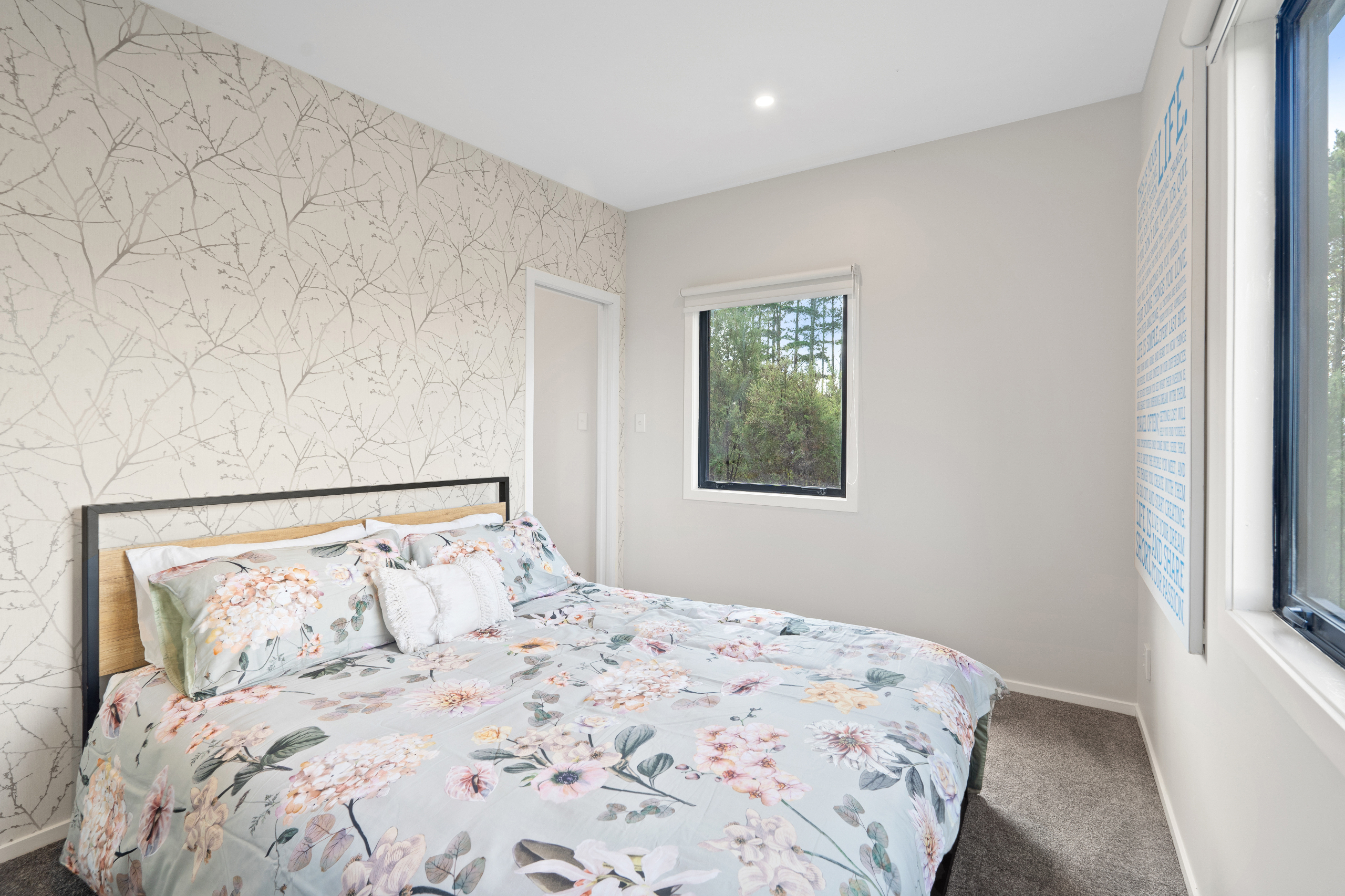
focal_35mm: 16
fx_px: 598
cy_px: 448
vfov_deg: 73.7
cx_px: 672
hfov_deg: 96.7
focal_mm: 16
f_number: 8
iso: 200
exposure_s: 1/1.67
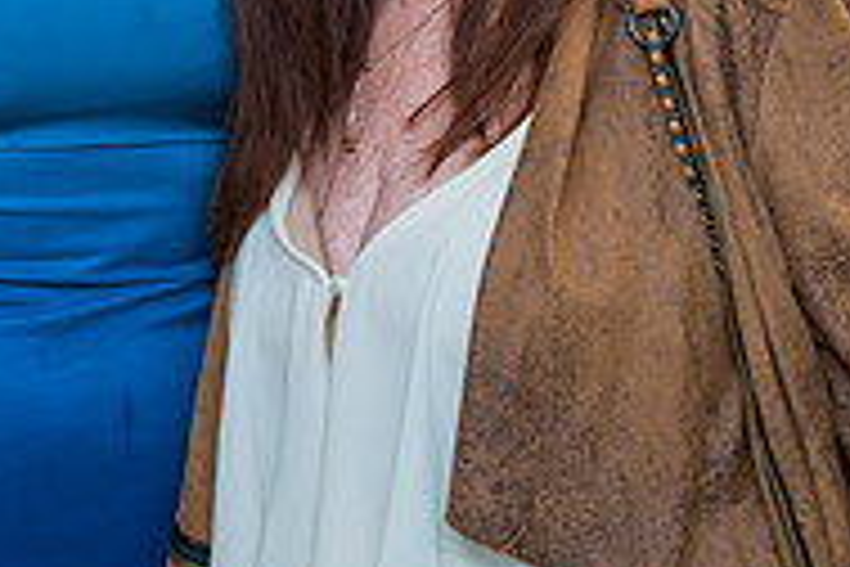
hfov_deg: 14.8
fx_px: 3258
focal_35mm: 138
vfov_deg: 9.8
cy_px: -81
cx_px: 180
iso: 640
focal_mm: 45
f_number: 4
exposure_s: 1/125
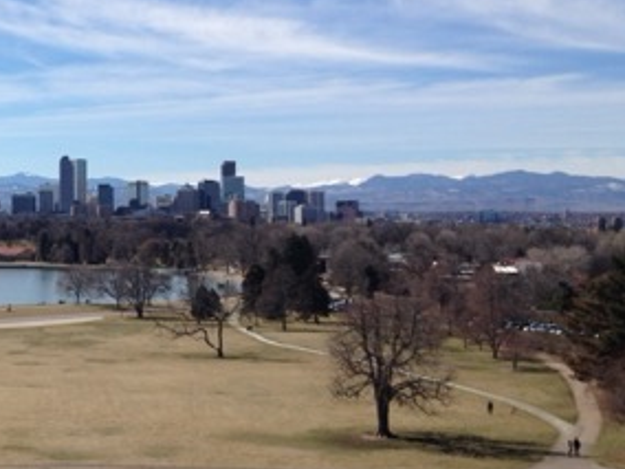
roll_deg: -0.9
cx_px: -9
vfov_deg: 19.8
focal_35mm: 74
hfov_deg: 25.0
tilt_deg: +3.1
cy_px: 161
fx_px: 1336
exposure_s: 1/2762
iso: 50
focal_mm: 4.28
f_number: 2.4
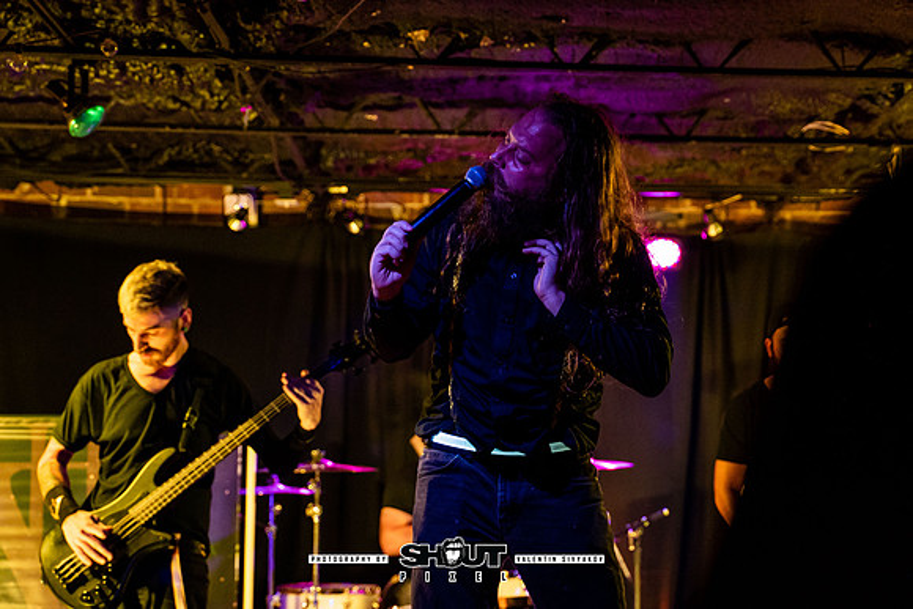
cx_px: 652
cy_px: 319
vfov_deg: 17.6
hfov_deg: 26.0
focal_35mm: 77
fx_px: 1962
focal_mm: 54
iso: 1250
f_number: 2.8
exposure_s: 1/200
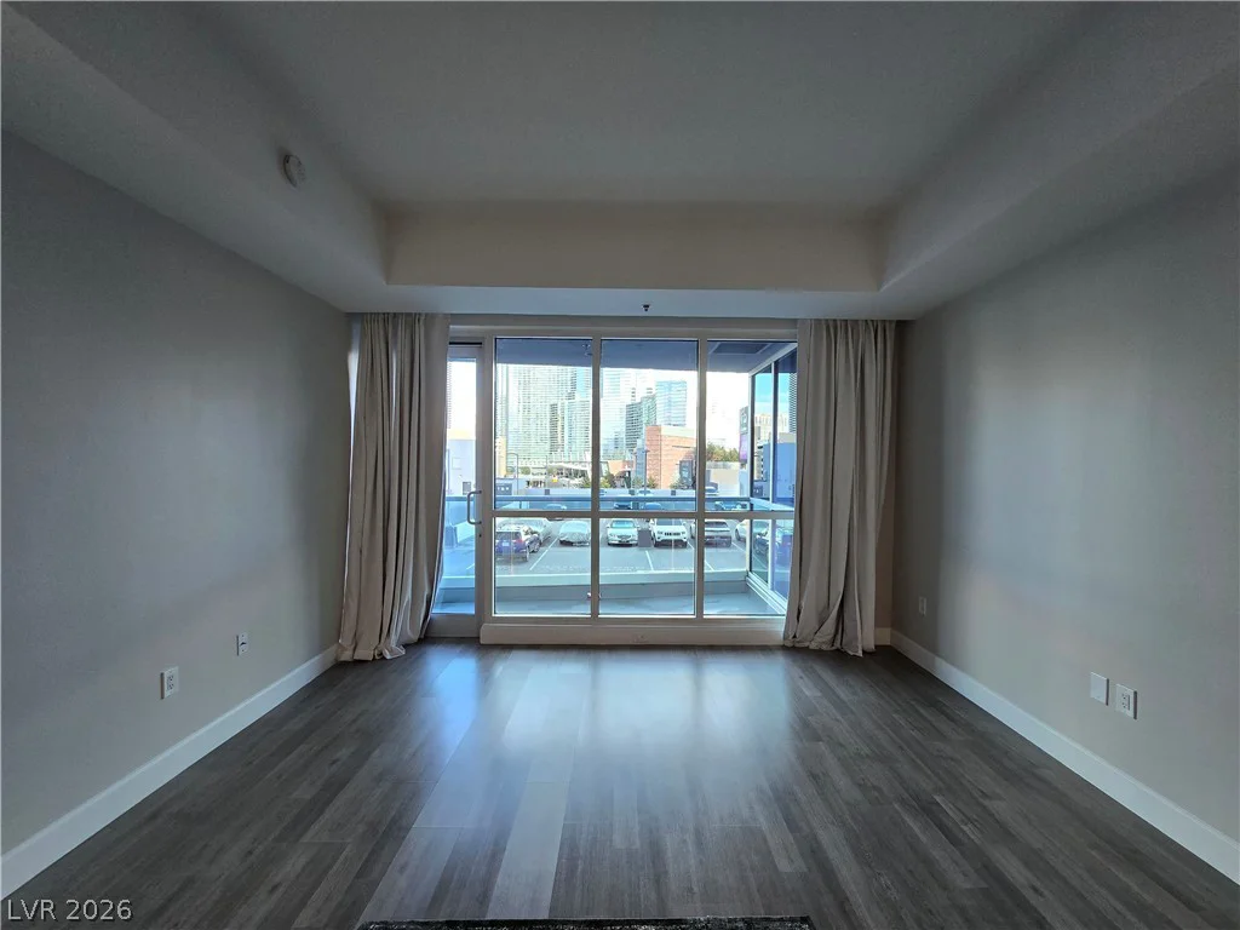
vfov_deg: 89.9
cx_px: 620
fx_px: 466
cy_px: 465
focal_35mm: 13
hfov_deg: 106.2
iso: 125
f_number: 2.2
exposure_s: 1/60
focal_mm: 2.2
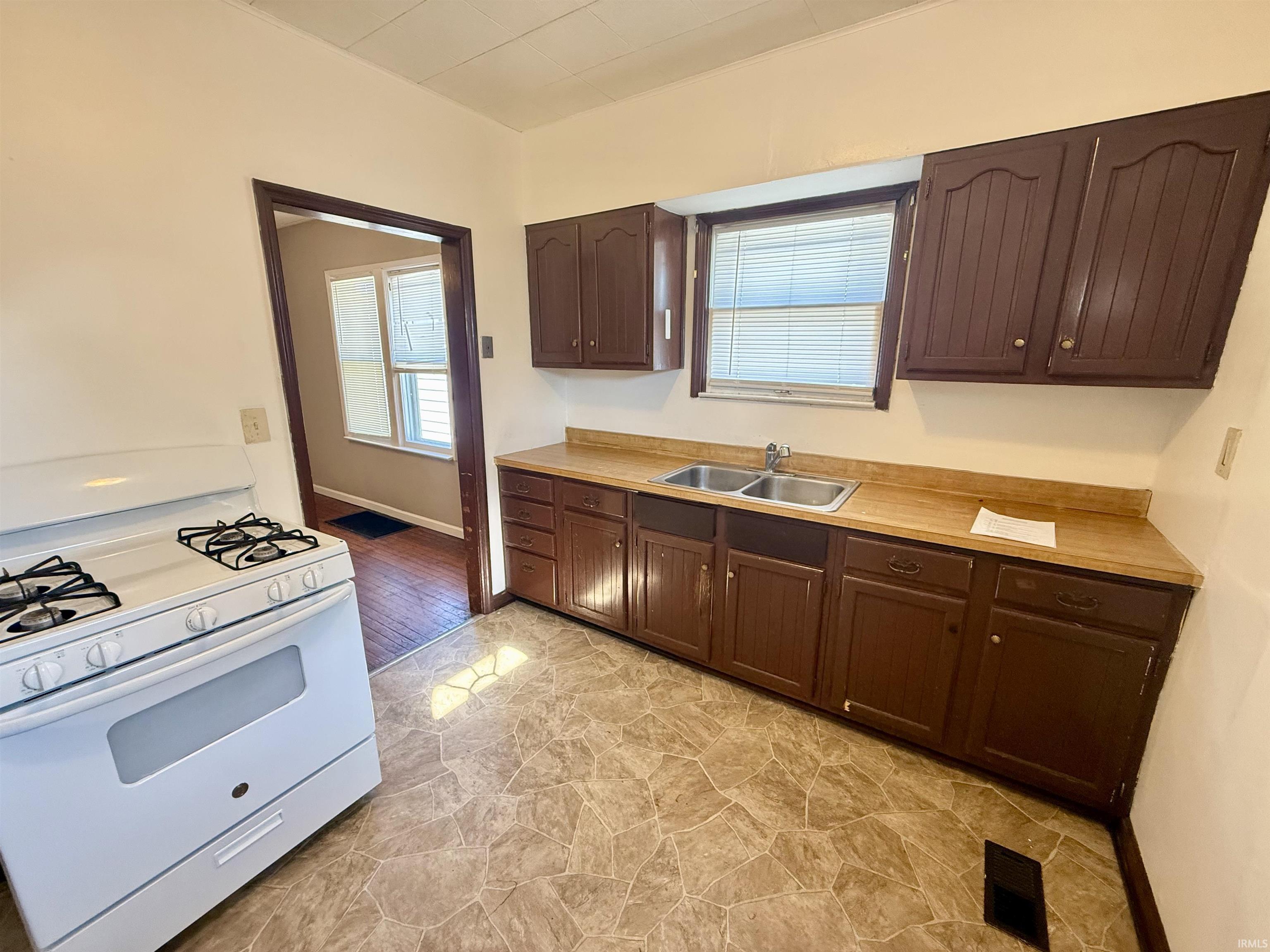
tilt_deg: -13.1
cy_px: 476
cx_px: 635
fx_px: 514
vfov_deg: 85.7
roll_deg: -0.9
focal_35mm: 14
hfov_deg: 102.1
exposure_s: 1/60
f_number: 2.2
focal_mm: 2.22
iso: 320
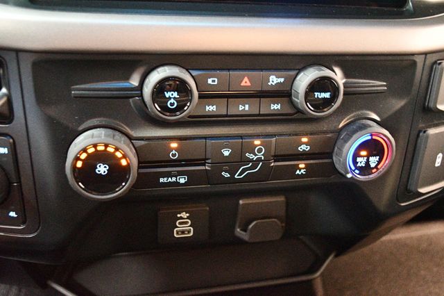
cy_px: 148
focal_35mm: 36
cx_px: 222
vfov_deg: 36.8
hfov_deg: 53.2
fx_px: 444
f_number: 4
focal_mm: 24
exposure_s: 1/13
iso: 12800
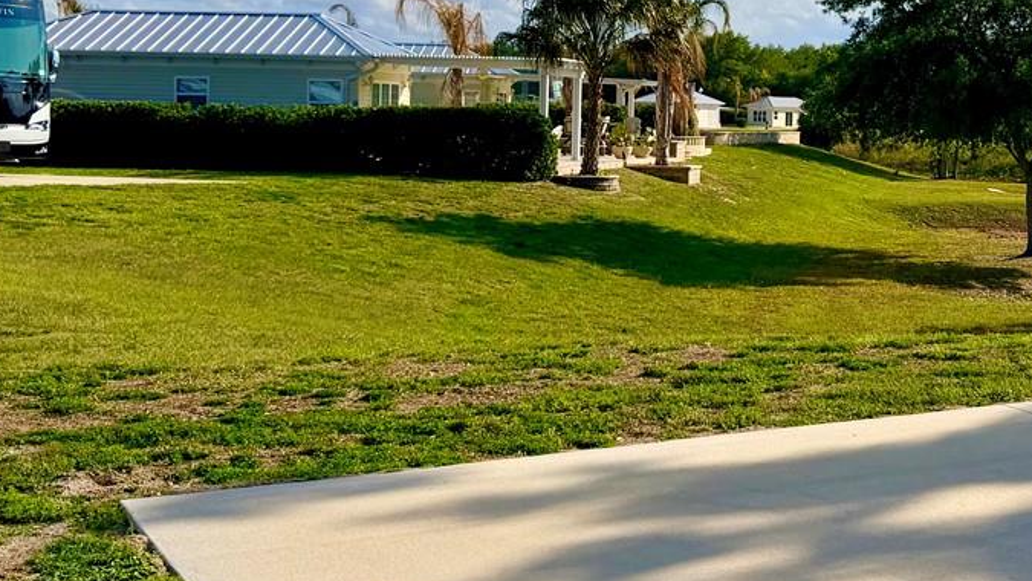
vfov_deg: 19.2
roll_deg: -1.2
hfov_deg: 32.0
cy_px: 121
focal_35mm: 62
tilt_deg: +1.8
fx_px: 1697
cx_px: 957
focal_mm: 6.76
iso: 80
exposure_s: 1/9091
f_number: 1.78
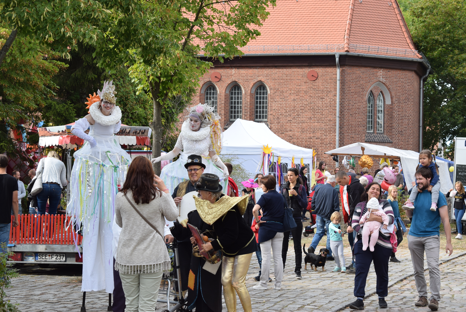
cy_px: 156
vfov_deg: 16.6
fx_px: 1069
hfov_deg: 24.6
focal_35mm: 82
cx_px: 233
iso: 400
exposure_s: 1/250
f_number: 8
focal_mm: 55
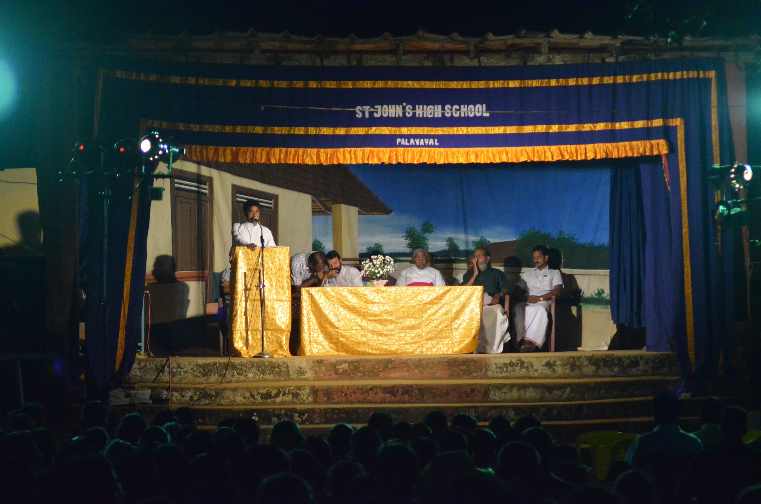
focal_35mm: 120
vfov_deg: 11.4
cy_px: 252
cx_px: 380
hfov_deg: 17.1
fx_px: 2532
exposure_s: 1/400
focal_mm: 80
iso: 6400
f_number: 4
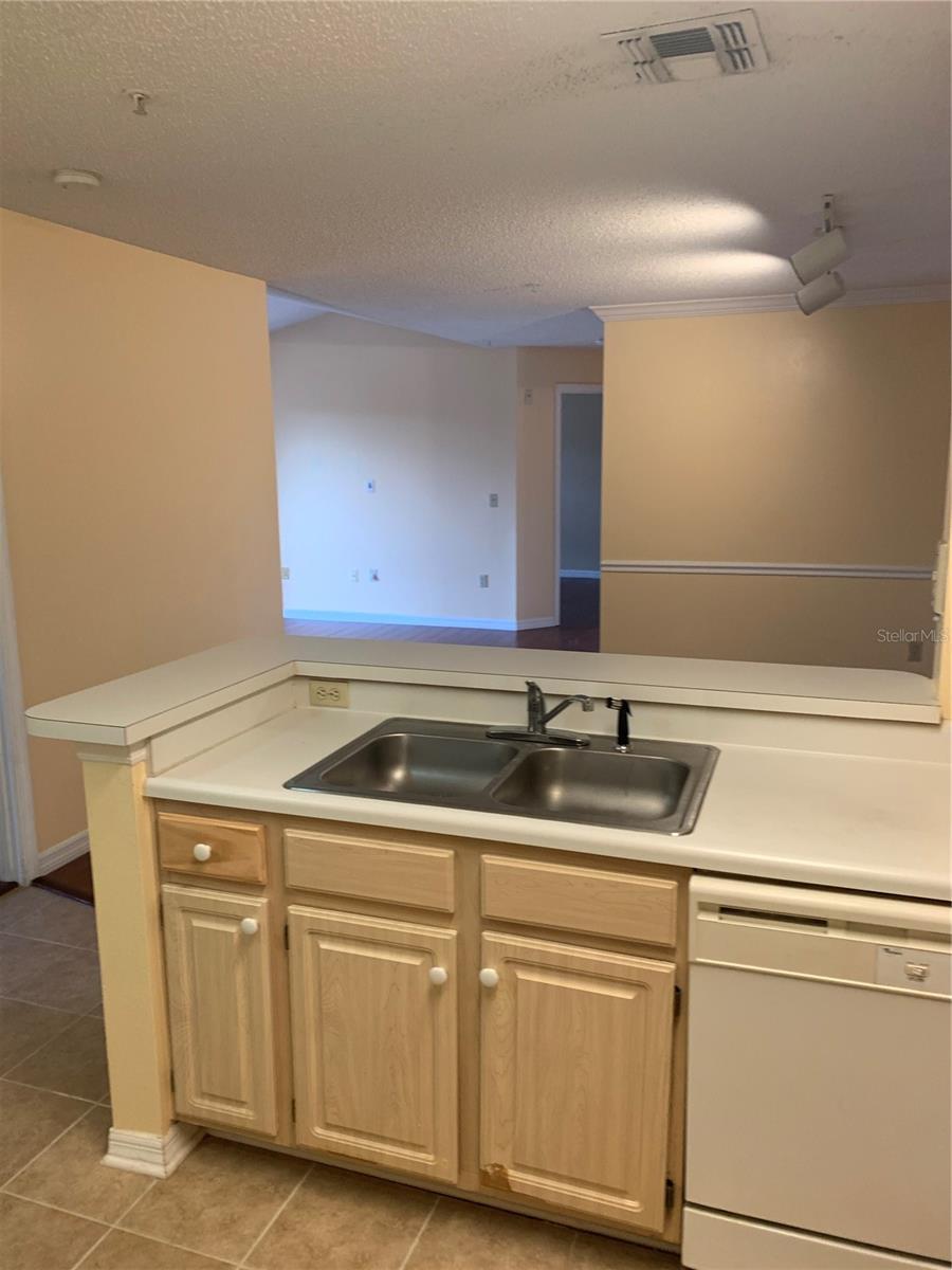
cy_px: 635
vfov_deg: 67.3
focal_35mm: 26
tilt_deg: -10.4
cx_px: 476
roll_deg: +1.6
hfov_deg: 53.1
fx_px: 953
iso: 100
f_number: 1.8
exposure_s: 1/60
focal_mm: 4.25
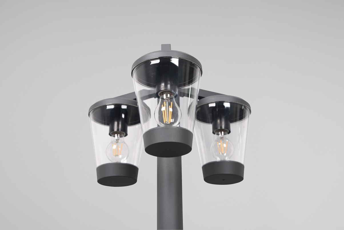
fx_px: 526
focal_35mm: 55
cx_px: 172
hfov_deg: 36.2
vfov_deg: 24.6
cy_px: 115
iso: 100
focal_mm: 55
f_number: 7.1
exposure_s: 1/6
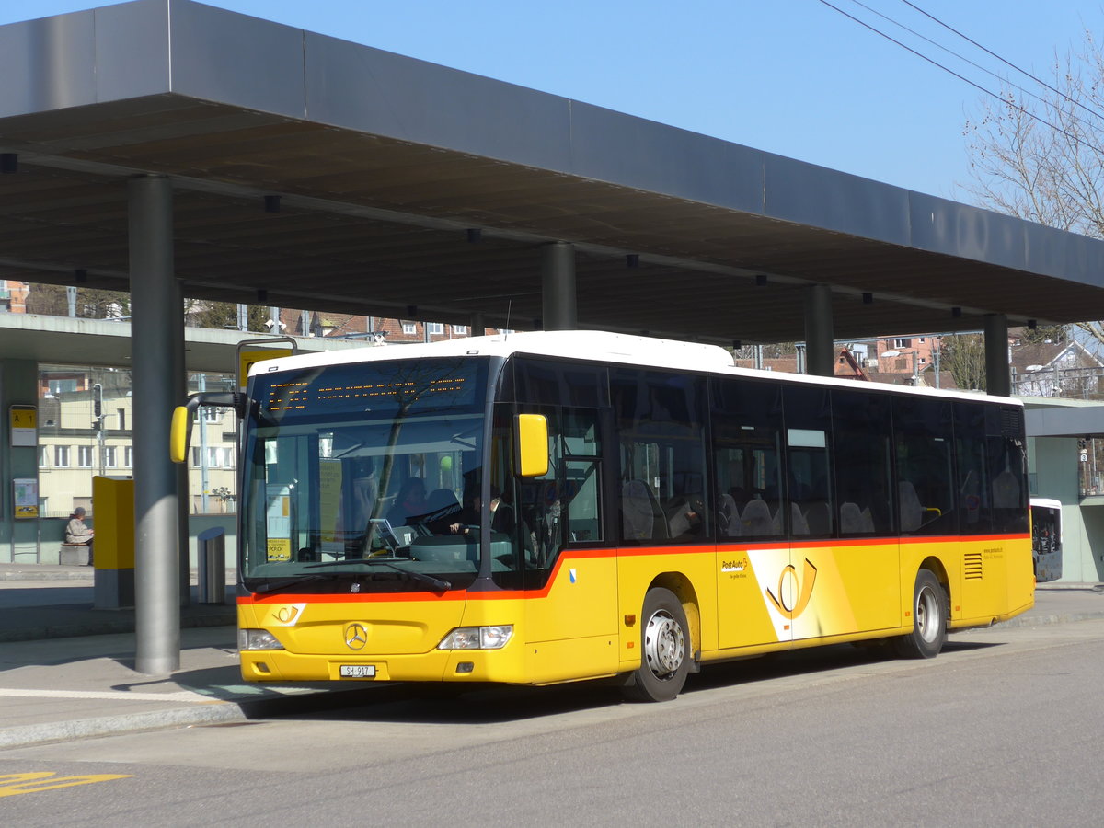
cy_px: 414
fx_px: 2360
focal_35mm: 74
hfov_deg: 26.3
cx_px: 552
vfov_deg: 19.9
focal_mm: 15
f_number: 4.2
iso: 80
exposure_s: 1/640
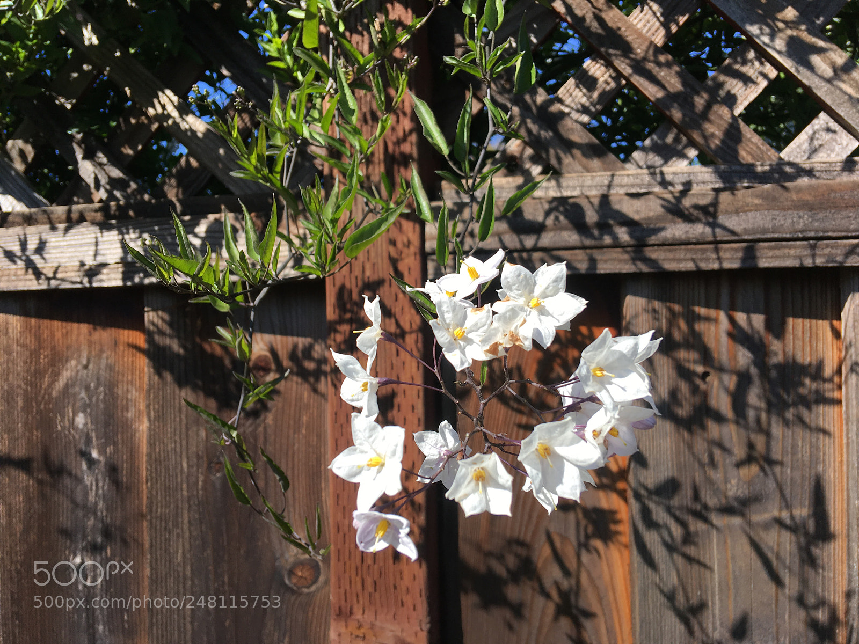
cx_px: 430
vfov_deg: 48.2
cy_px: 322
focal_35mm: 29
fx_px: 720
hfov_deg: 61.7
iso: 25
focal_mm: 4.15
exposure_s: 1/938
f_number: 2.2
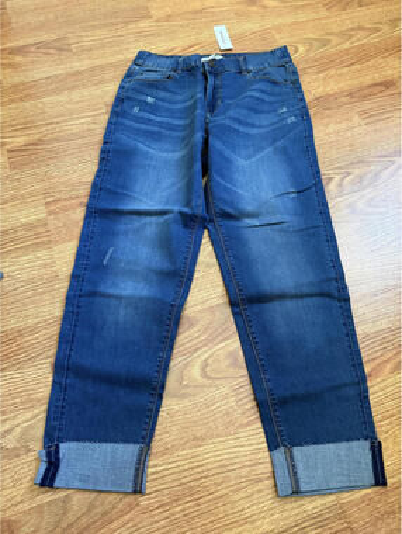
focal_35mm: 24
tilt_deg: -64.2
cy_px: 267
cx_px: 201
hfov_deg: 56.9
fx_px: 371
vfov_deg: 71.5
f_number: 1.78
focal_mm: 6.76
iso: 640
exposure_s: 1/60
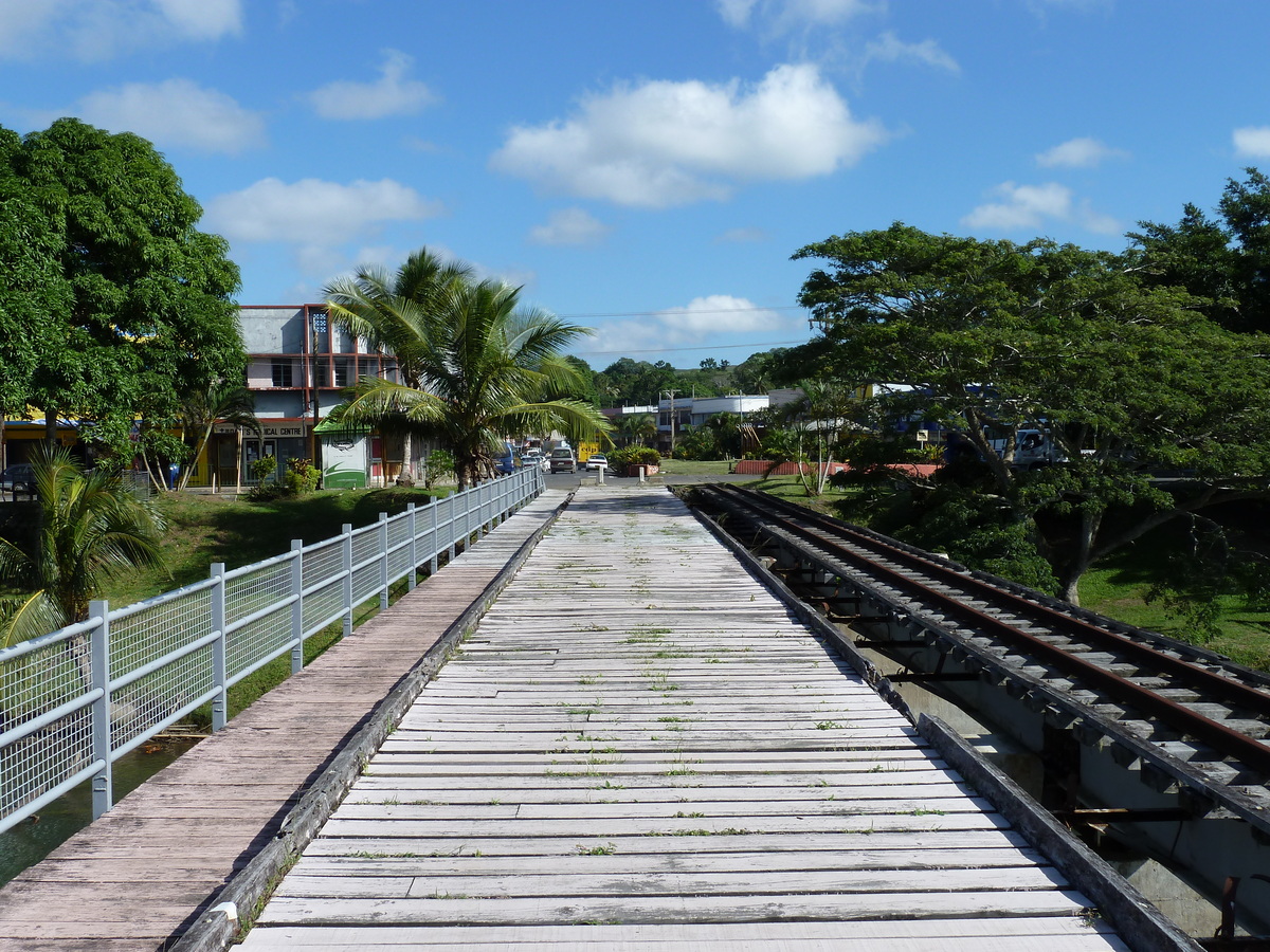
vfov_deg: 40.7
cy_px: 476
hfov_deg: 52.6
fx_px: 1284
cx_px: 635
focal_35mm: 35
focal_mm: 5.7
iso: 80
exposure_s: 1/400
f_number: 5
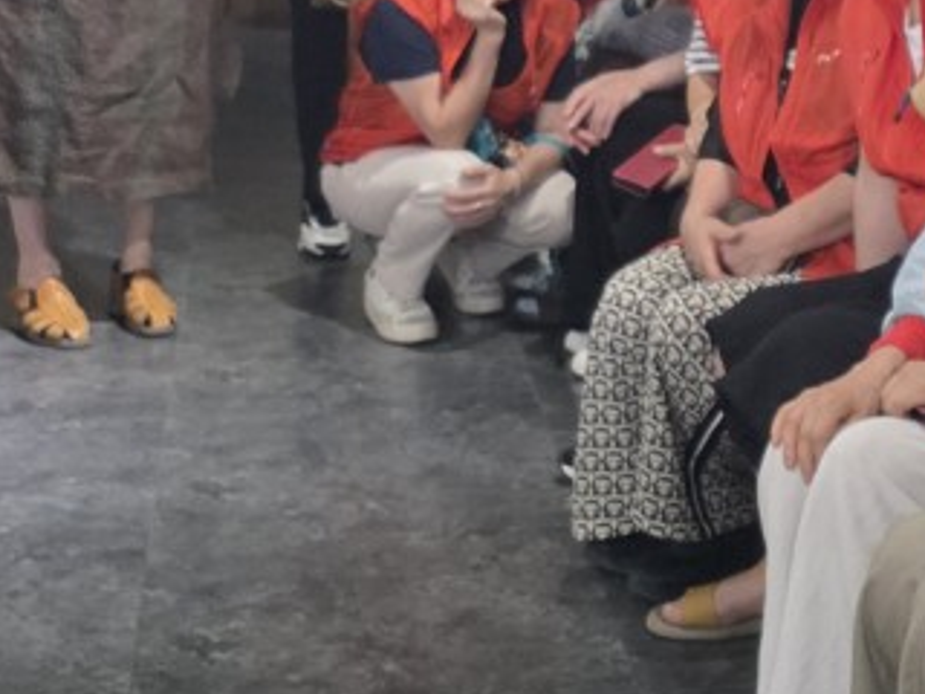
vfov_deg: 15.6
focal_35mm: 92
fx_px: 2458
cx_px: 824
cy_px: -101
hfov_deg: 20.9
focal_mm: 6.3
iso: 1000
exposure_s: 1/120
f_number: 1.7
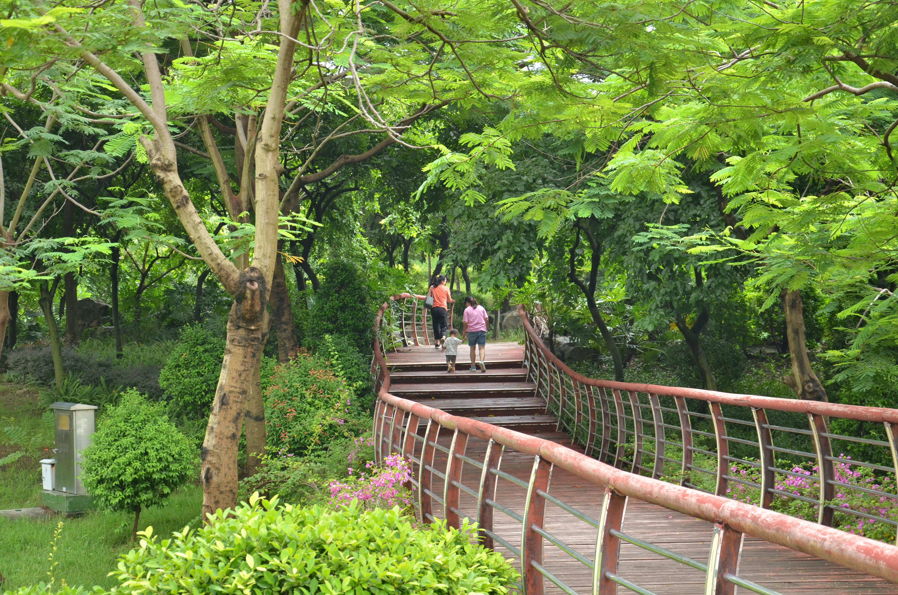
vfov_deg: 18.8
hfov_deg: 28.1
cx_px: 449
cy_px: 298
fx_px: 1792
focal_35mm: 72
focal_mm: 48
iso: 250
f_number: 5.6
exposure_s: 1/160
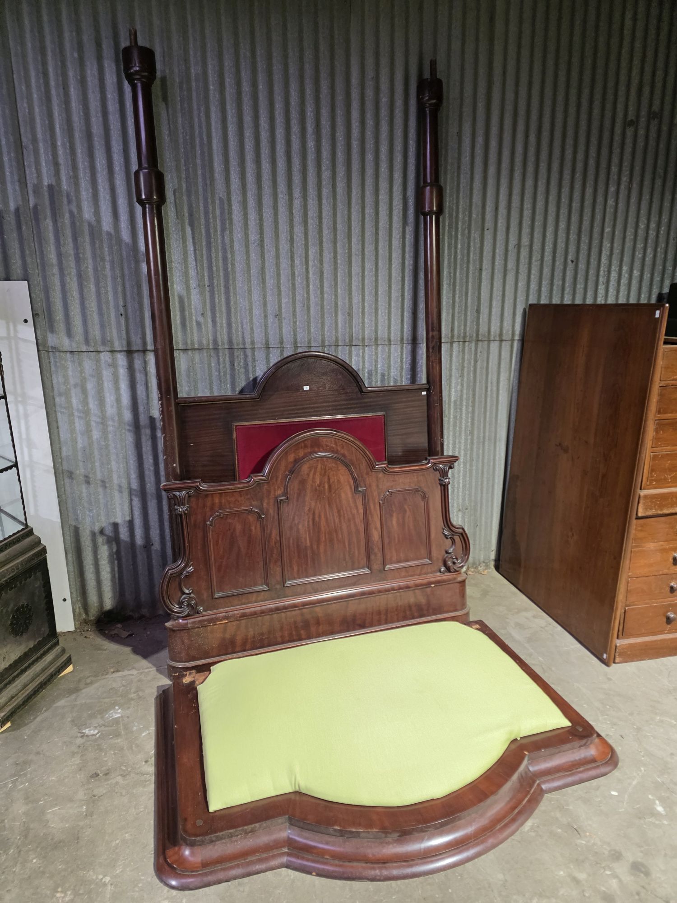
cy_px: 452
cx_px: 338
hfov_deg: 58.9
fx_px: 600
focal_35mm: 23
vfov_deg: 73.9
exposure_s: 1/100
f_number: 1.7
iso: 640
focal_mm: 6.3
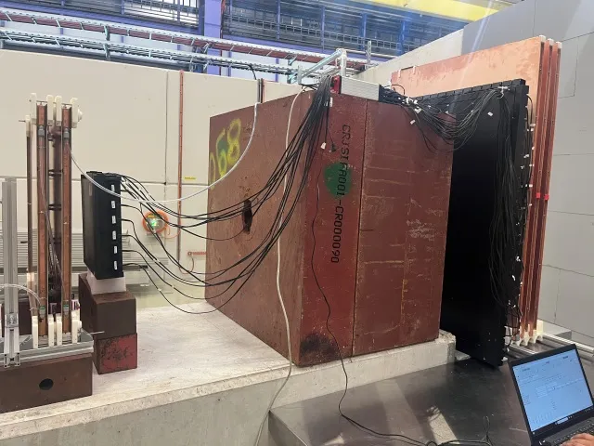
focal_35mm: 26
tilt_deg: -4.9
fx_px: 446
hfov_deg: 67.3
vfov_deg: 53.1
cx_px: 297
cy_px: 223
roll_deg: -2.8
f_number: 1.6
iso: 320
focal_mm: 5.1
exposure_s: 1/60
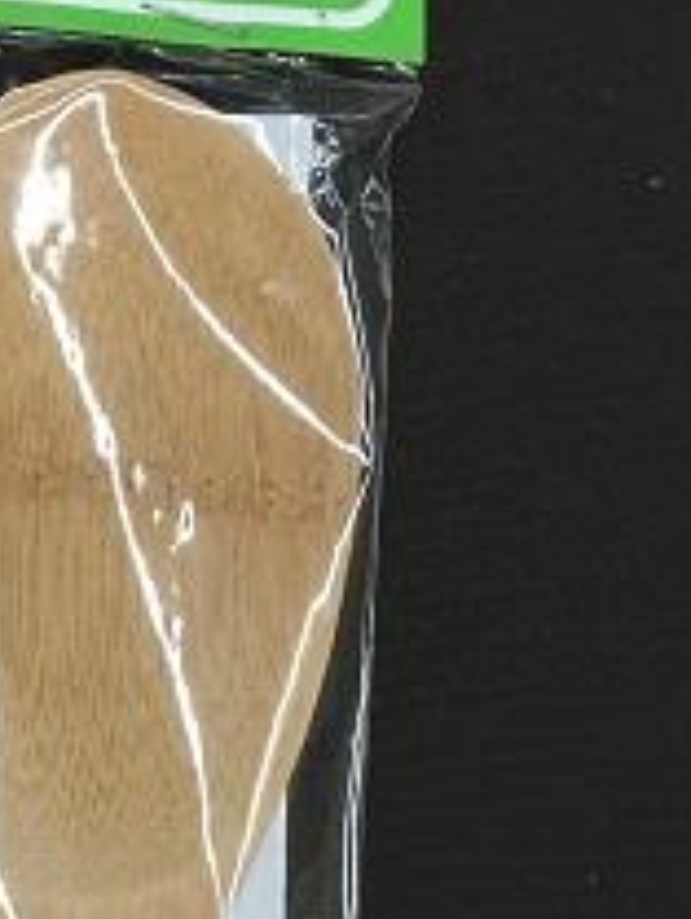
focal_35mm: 111
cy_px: 1073
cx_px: -242
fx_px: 2951
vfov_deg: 17.0
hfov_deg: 12.9
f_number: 2.2
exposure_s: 1/33
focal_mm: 4.15
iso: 40
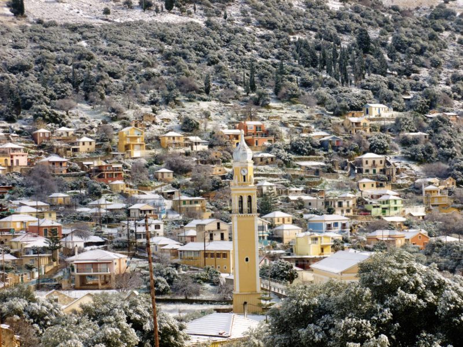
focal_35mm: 96
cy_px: 174
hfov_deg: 20.4
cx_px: 232
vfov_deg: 15.4
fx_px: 1284
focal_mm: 17.1
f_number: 4.7
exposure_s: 1/640
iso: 100
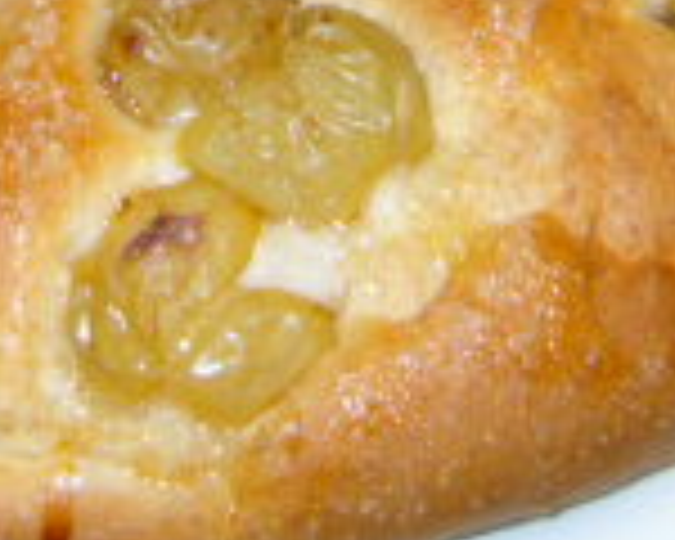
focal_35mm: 146
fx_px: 2917
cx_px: 104
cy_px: -387
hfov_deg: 13.1
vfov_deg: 10.1
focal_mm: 7.4
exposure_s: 1/30
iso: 100
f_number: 2.8
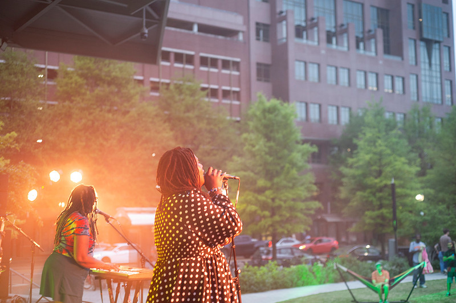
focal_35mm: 50
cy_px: 152
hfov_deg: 39.6
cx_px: 228
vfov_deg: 26.9
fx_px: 633
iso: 800
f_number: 2.8
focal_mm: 50
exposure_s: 1/80
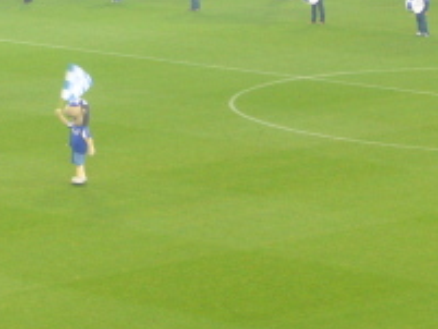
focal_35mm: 261
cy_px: 71
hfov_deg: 7.5
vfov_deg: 5.7
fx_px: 3304
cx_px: -37
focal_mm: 17.4
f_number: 5
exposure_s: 1/15
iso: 125
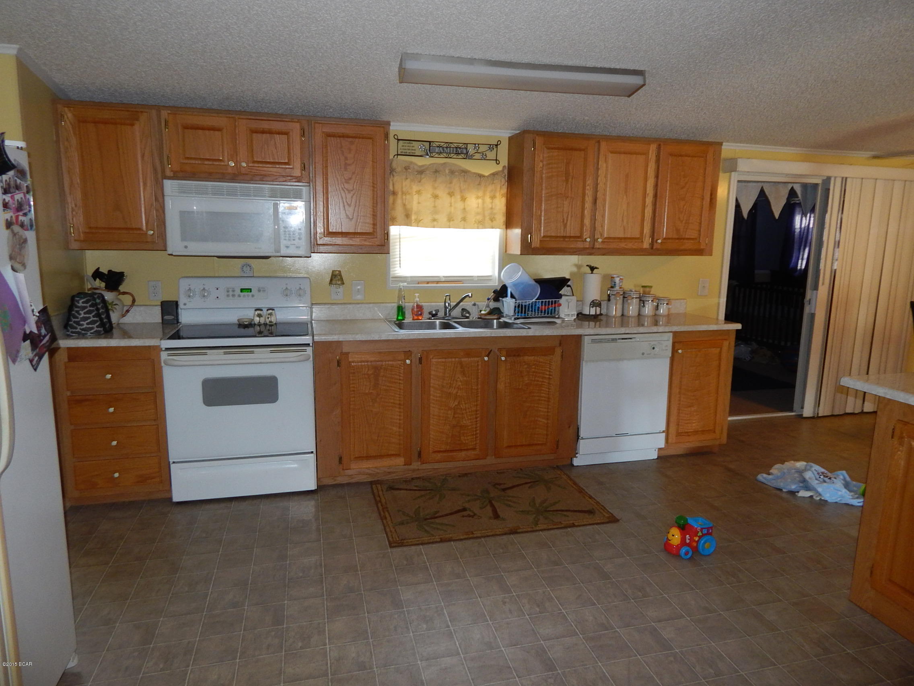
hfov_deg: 76.4
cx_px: 457
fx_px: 581
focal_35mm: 22
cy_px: 343
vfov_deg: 61.1
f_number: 3
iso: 200
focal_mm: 4
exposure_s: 1/30
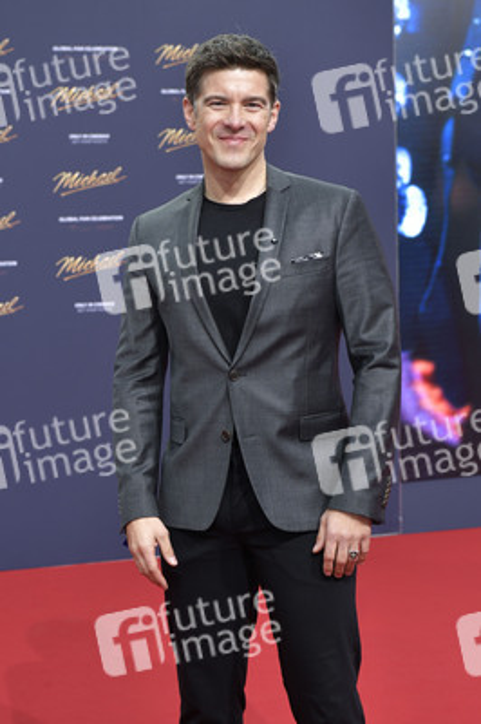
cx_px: 240
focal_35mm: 70
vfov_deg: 28.9
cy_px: 362
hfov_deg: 19.4
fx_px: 1405
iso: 400
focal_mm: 70
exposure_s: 1/250
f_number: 5.6
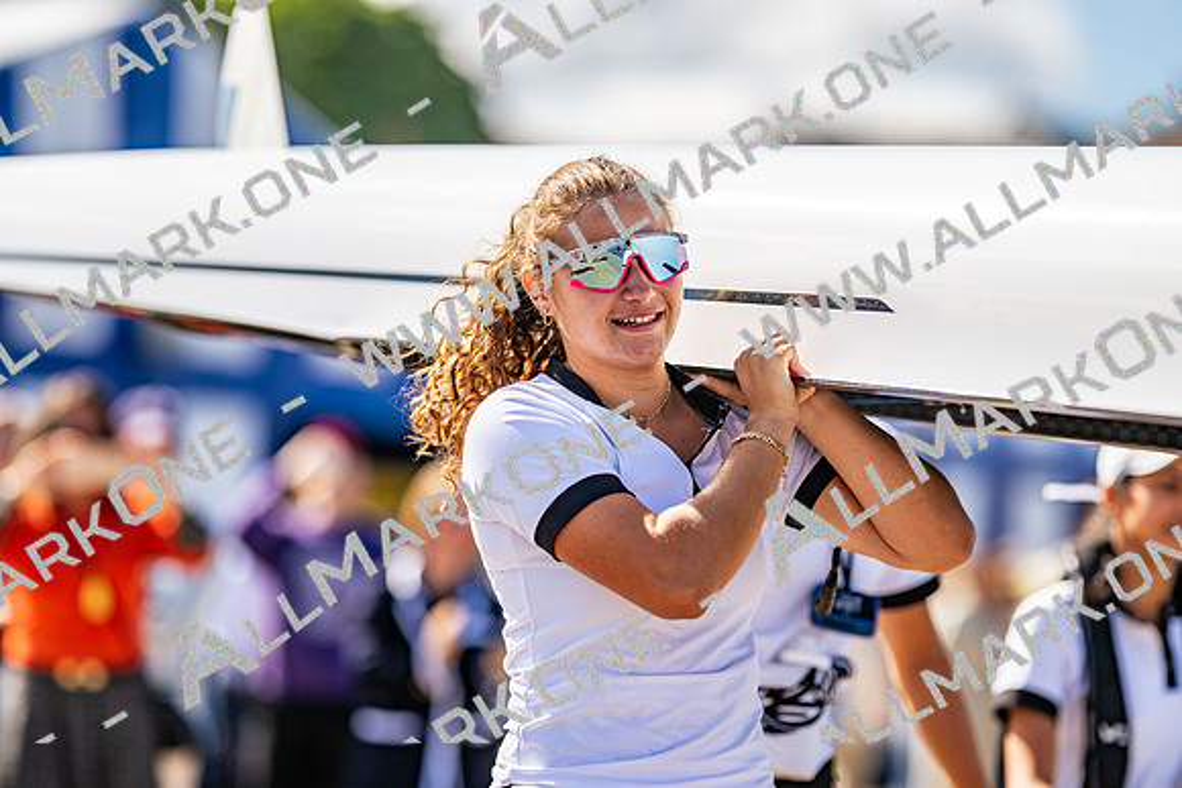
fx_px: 4433
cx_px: 591
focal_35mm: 135
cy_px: 394
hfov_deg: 15.2
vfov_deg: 10.2
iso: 64
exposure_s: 1/3200
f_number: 1.8
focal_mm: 135
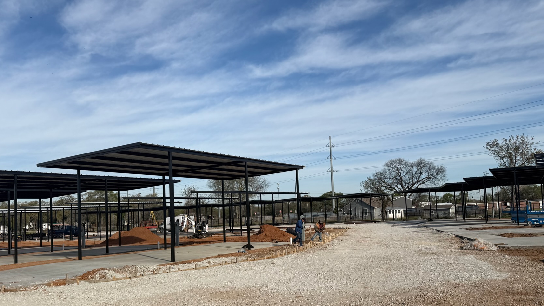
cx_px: 276
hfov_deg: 61.0
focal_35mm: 32
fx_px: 462
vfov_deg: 36.5
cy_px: 193
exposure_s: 1/8130
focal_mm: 6.76
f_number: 1.78
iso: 80
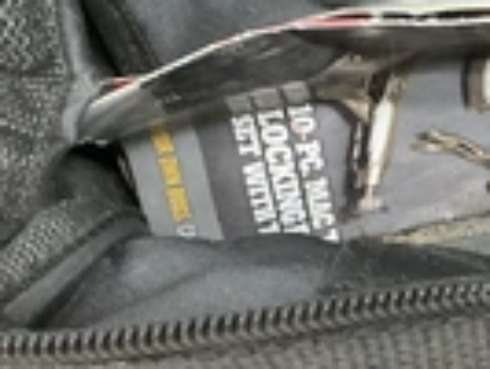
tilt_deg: -55.6
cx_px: 637
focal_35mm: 84
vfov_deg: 17.4
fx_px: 1190
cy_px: 41
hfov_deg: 21.1
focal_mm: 3
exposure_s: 1/60
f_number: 1.8
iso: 100
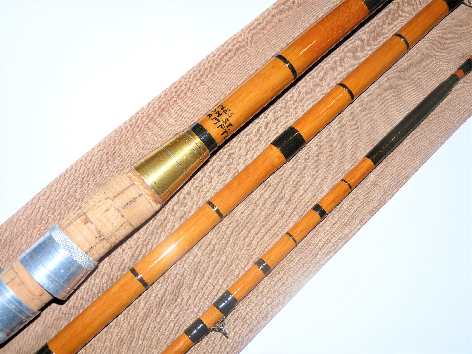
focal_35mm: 40
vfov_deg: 36.0
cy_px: 177
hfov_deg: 46.8
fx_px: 545
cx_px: 236
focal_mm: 7.2
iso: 100
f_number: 3
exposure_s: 1/30
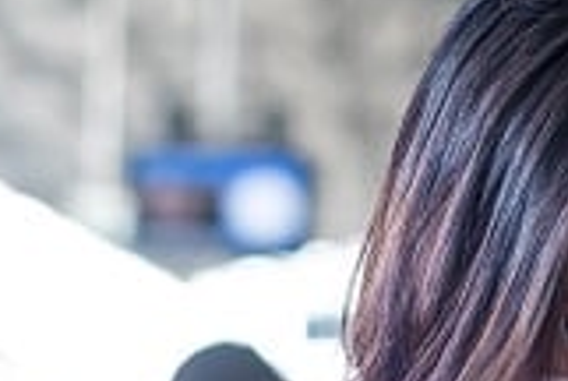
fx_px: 3114
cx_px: 293
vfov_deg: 7.0
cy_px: 395
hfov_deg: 10.4
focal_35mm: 197
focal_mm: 35
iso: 200
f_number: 1.8
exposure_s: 1/125
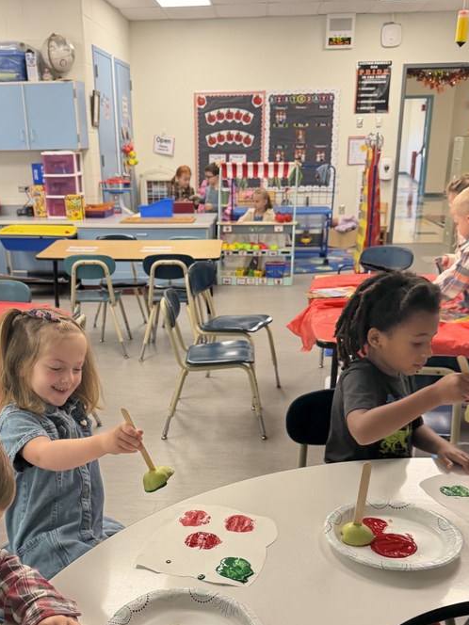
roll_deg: +1.0
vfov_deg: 49.2
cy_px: 421
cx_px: 205
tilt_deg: -22.1
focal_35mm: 37
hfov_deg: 38.6
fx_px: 668
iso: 200
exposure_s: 1/91
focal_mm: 6.76
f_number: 1.78
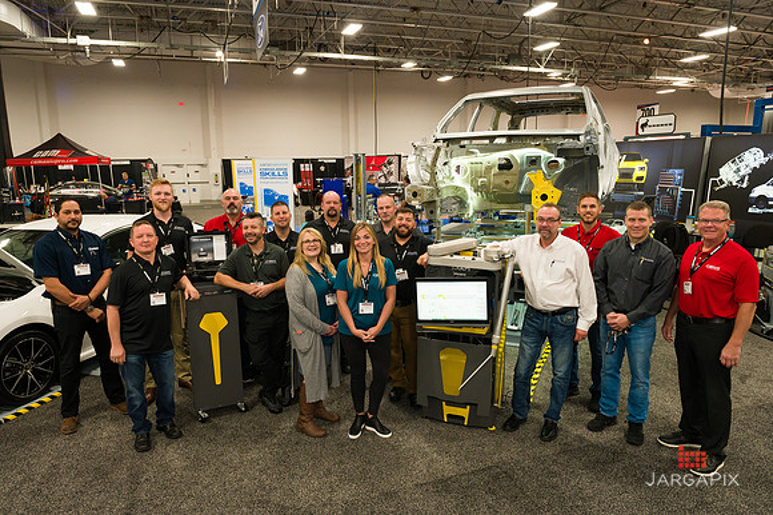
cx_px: 386
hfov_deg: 73.8
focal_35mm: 24
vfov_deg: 53.1
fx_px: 515
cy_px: 258
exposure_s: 1/125
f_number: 5.6
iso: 1600
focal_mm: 24
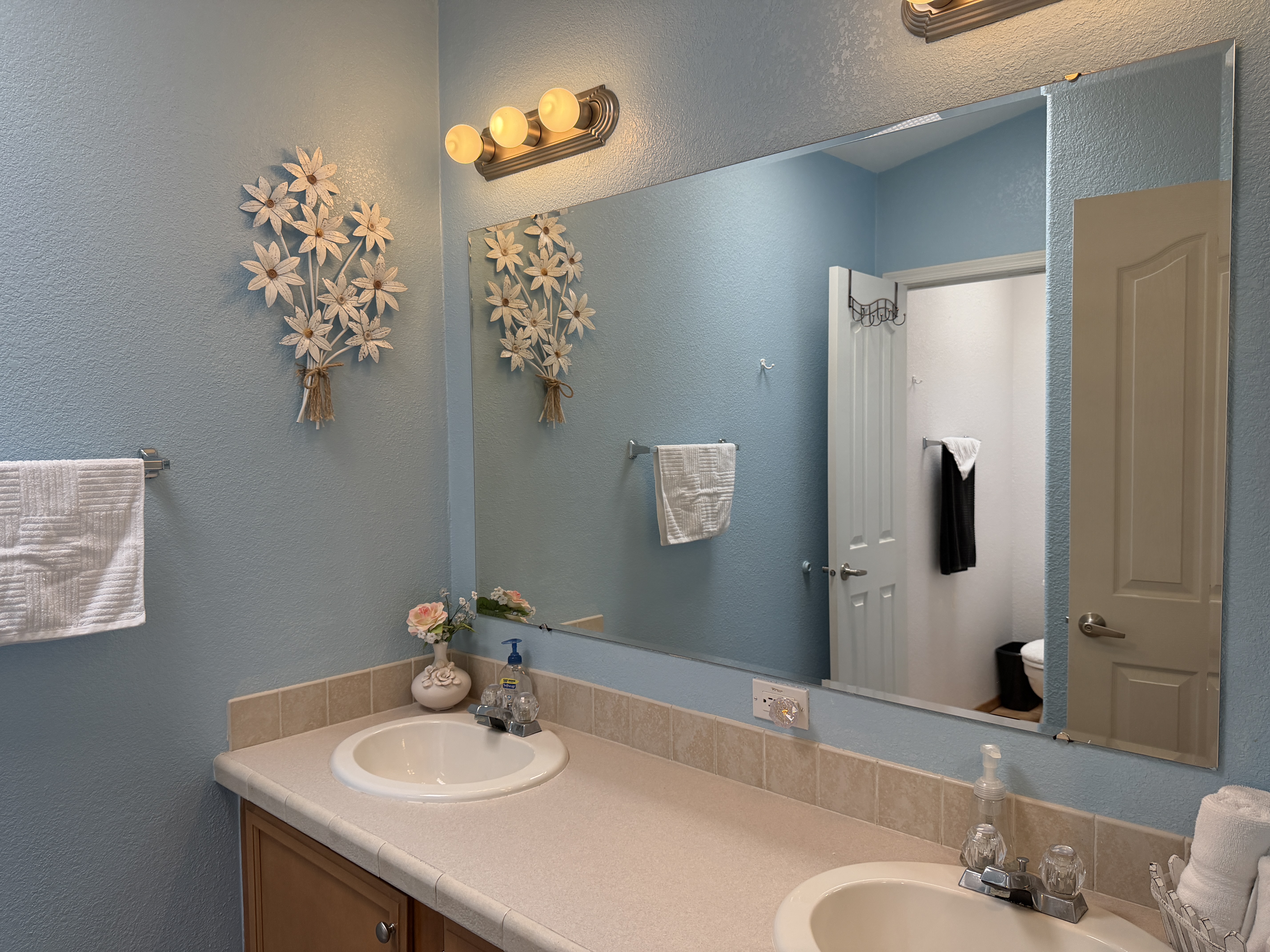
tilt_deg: -3.1
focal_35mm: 24
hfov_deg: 71.6
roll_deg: +1.0
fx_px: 881
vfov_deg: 56.8
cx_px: 635
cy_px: 476
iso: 200
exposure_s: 1/152
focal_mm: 6.76
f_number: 1.78
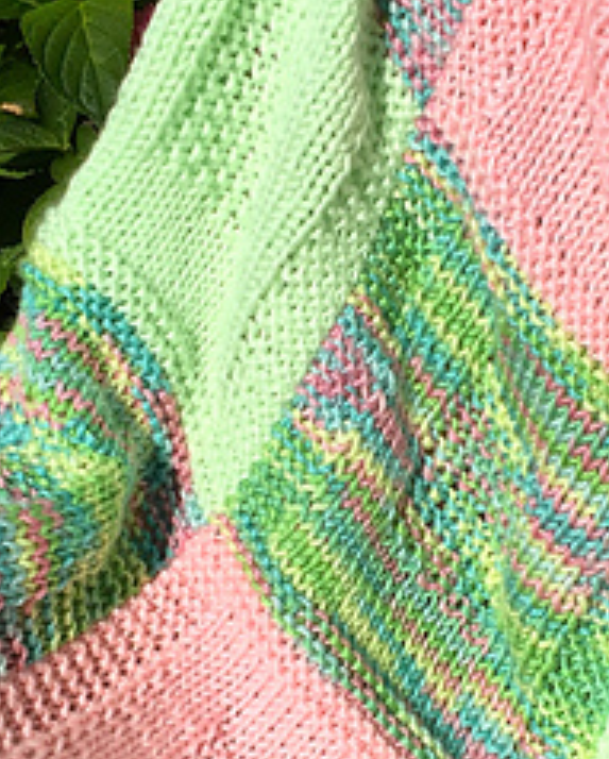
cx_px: 373
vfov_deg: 24.9
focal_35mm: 76
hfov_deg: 20.2
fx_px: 1709
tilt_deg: -30.6
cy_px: 507
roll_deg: +0.2
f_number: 2.2
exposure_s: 1/6623
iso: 32
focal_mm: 4.15
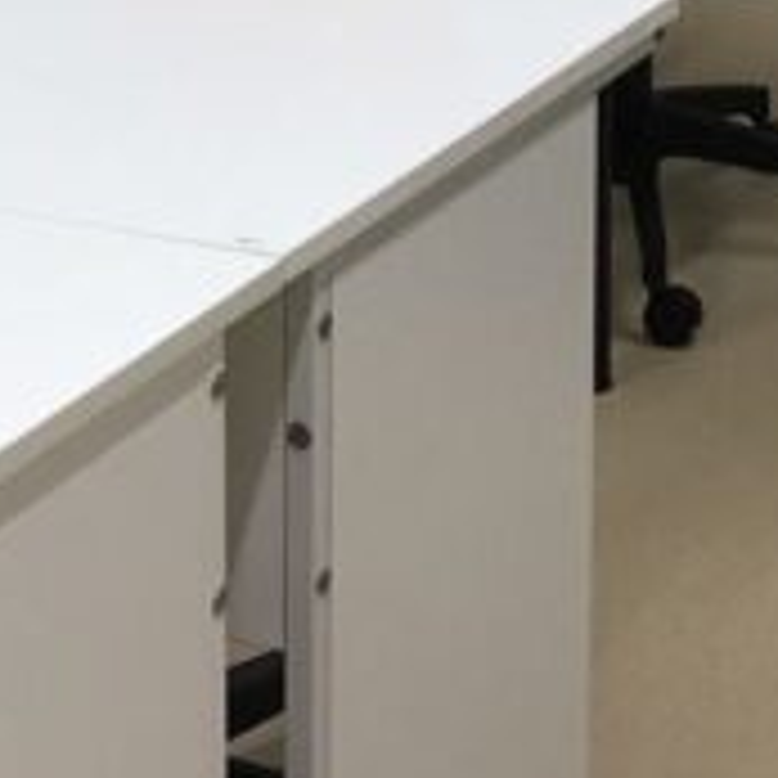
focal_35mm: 152
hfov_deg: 11.5
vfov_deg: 11.0
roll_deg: -0.9
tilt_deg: -8.7
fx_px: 3865
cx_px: 558
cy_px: -445
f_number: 2.2
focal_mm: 4.15
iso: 32
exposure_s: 1/60
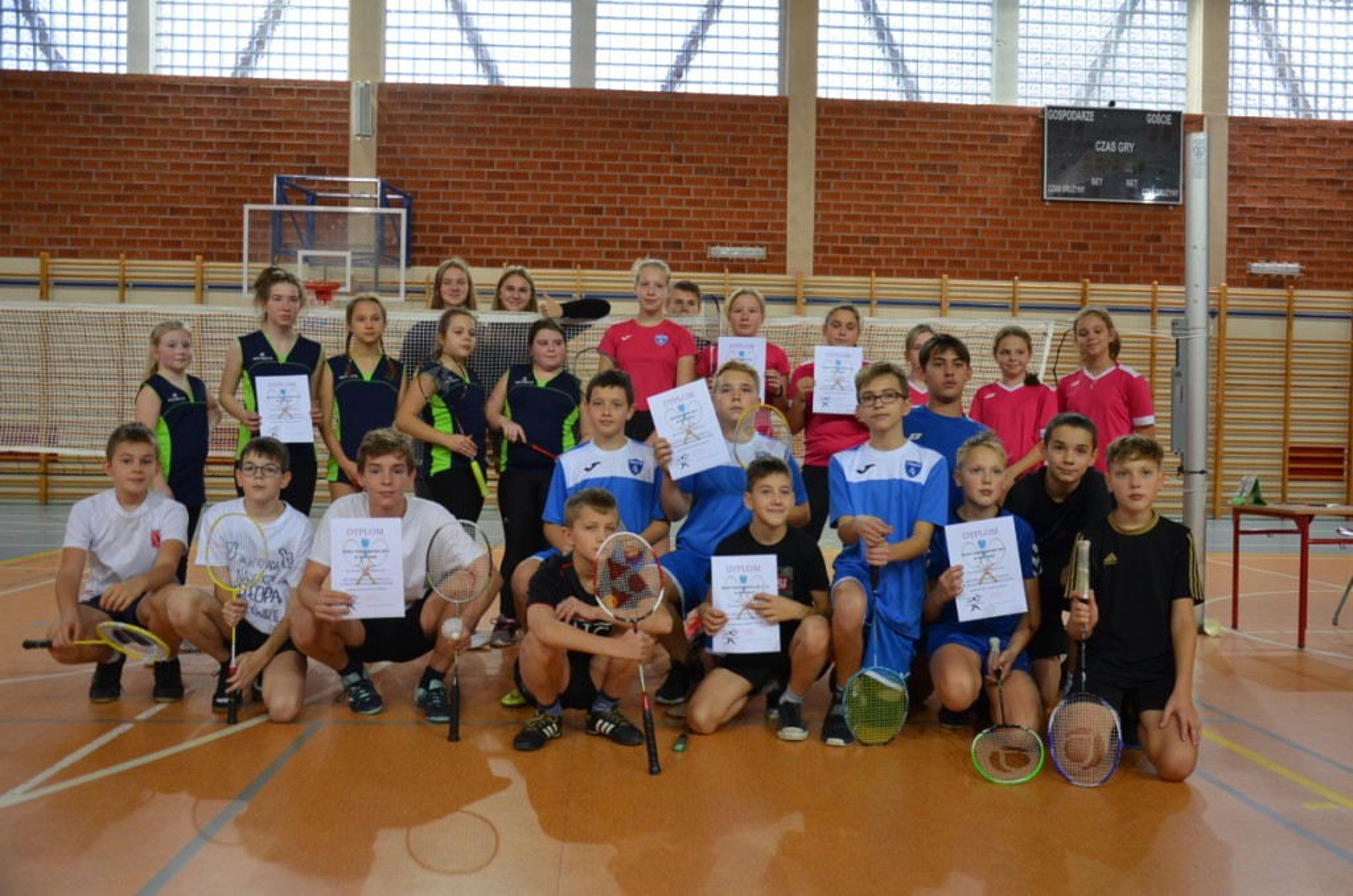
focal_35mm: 33
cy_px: 448
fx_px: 1238
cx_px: 676
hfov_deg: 57.3
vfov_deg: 39.8
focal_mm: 22
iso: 800
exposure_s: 1/60
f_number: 3.8
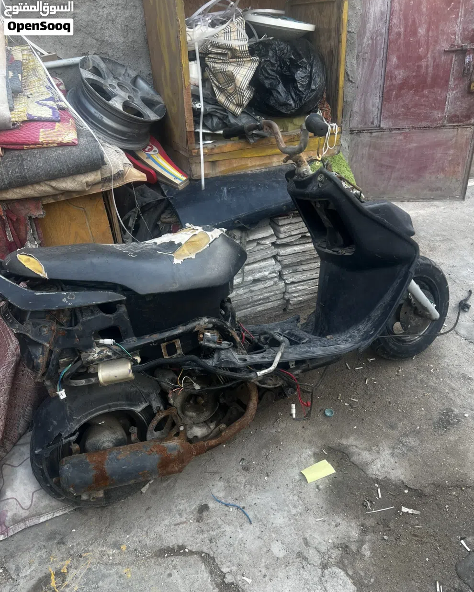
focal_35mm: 28
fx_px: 491
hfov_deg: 51.5
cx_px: 237
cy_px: 316
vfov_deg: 62.1
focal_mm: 5.7
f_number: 1.5
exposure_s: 1/163
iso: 50
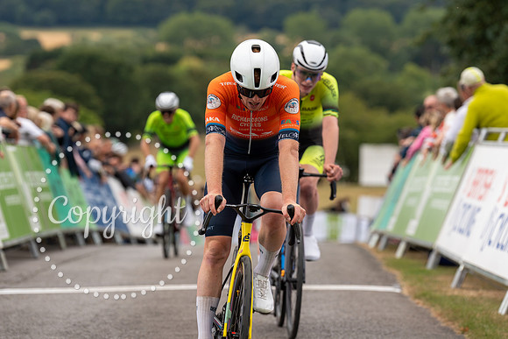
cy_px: 121
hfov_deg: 11.0
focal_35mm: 187
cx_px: 254
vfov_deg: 7.4
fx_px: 2637
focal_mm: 145
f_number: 3.5
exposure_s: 1/1000
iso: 640
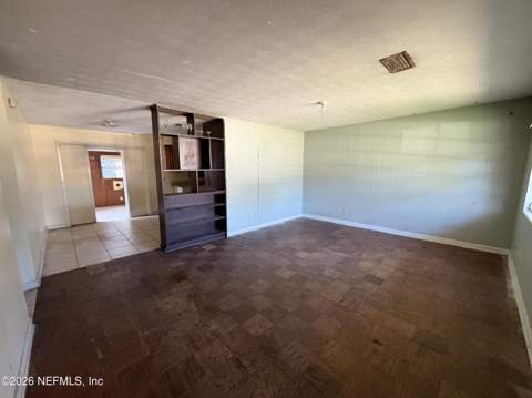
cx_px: 266
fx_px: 215
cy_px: 199
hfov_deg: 102.1
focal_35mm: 14
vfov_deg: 85.6
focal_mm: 2.22
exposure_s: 1/64
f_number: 2.2
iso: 320
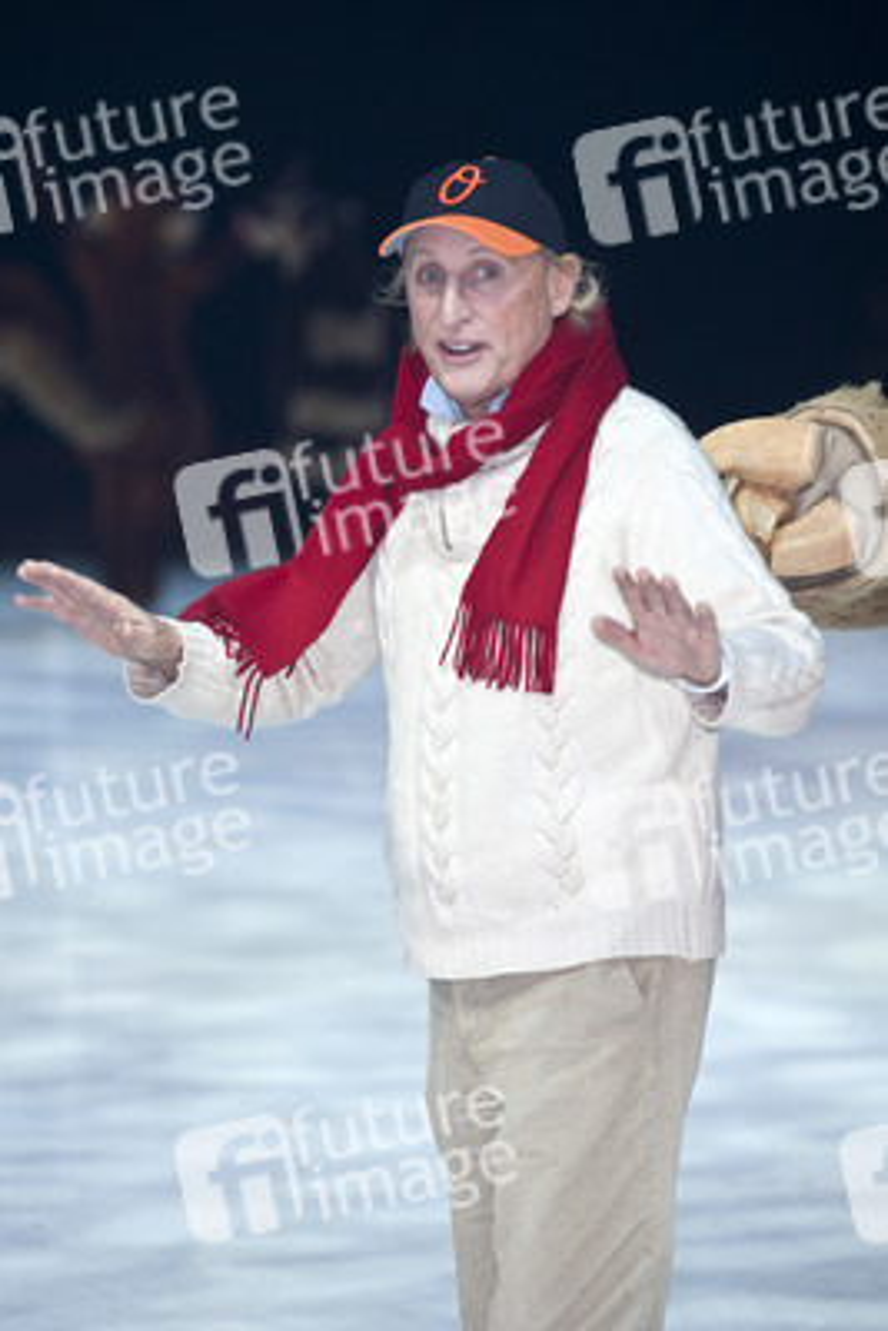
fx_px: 6284
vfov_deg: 12.1
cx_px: 444
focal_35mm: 170
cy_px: 666
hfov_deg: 8.1
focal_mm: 170
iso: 800
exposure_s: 1/250
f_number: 5
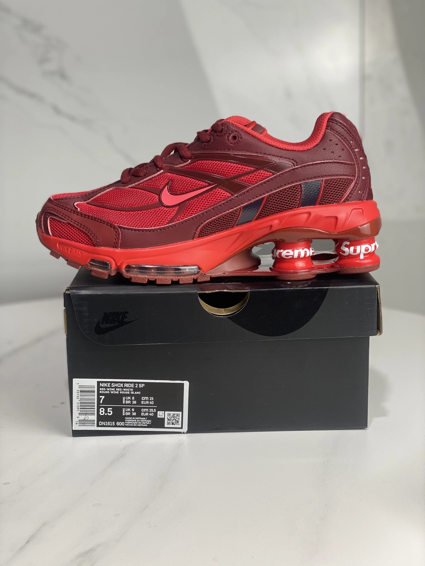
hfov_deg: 28.0
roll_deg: +1.0
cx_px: 212
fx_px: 851
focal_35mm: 52
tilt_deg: -12.8
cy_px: 283
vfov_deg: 36.8
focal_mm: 6
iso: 80
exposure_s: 1/100
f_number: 2
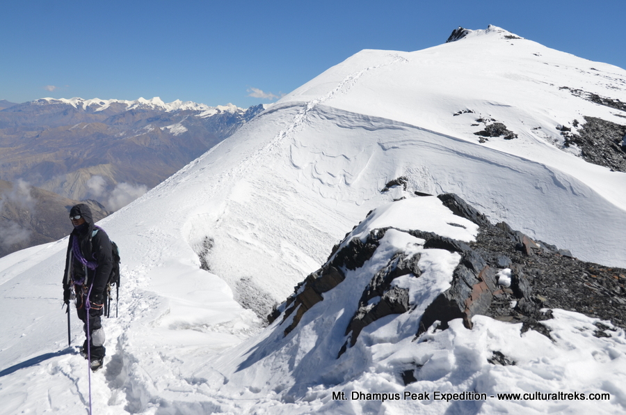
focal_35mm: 40
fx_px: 703
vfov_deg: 32.9
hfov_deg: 48.0
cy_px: 208
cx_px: 313
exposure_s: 1/1600
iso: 200
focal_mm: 27
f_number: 6.3
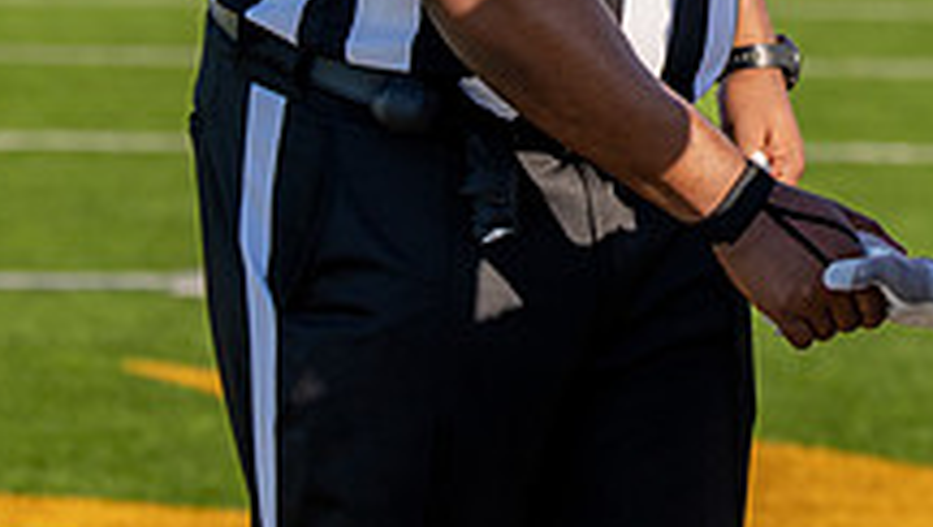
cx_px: 708
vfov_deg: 4.6
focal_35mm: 262
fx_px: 6488
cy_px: -143
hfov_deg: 8.2
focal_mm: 87
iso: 100
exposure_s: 1/2500
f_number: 3.2
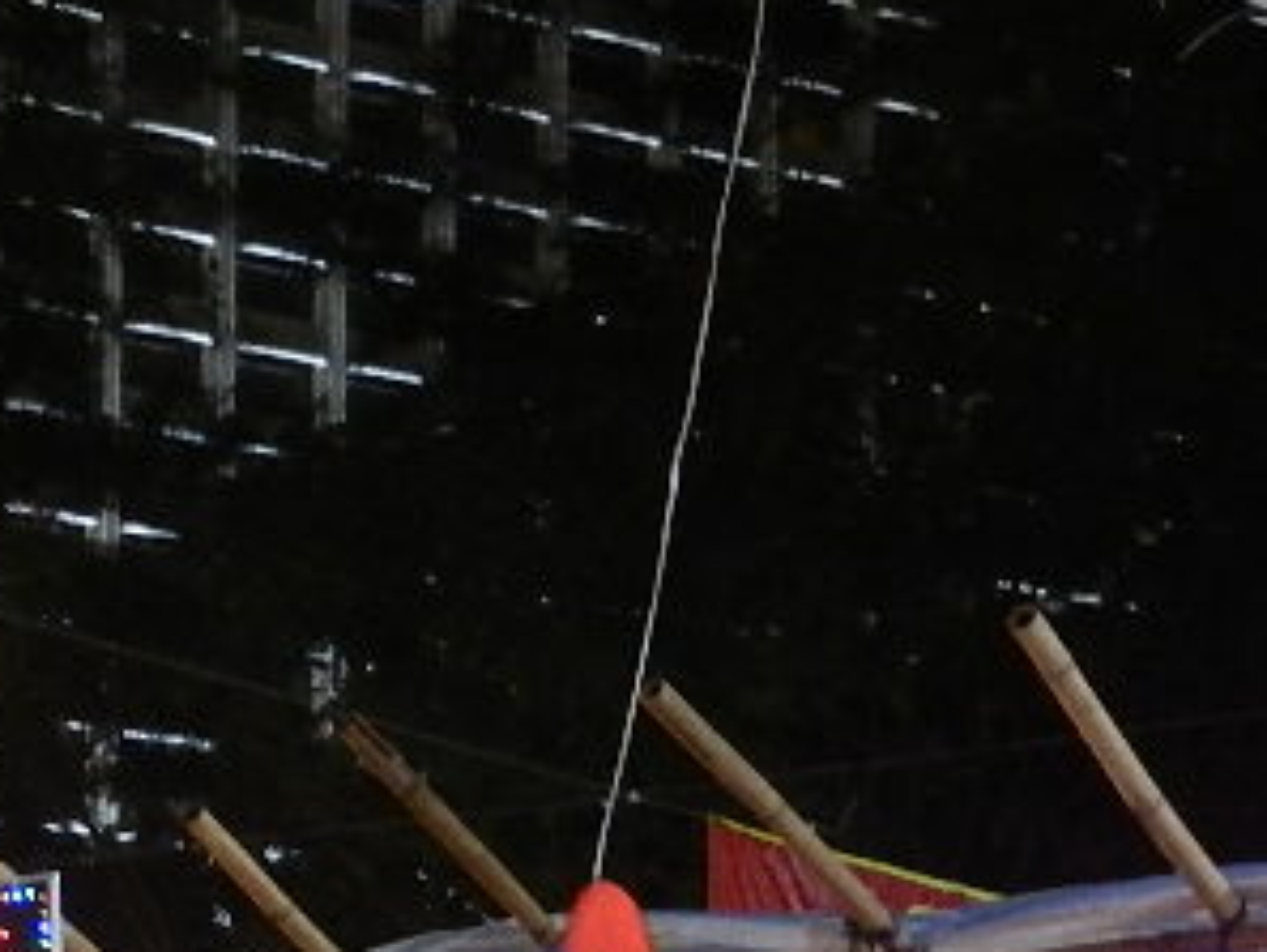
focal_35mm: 155
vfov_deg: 9.4
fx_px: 5676
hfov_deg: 12.6
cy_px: 1183
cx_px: 141
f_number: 4.2
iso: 640
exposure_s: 1/25
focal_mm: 8.2
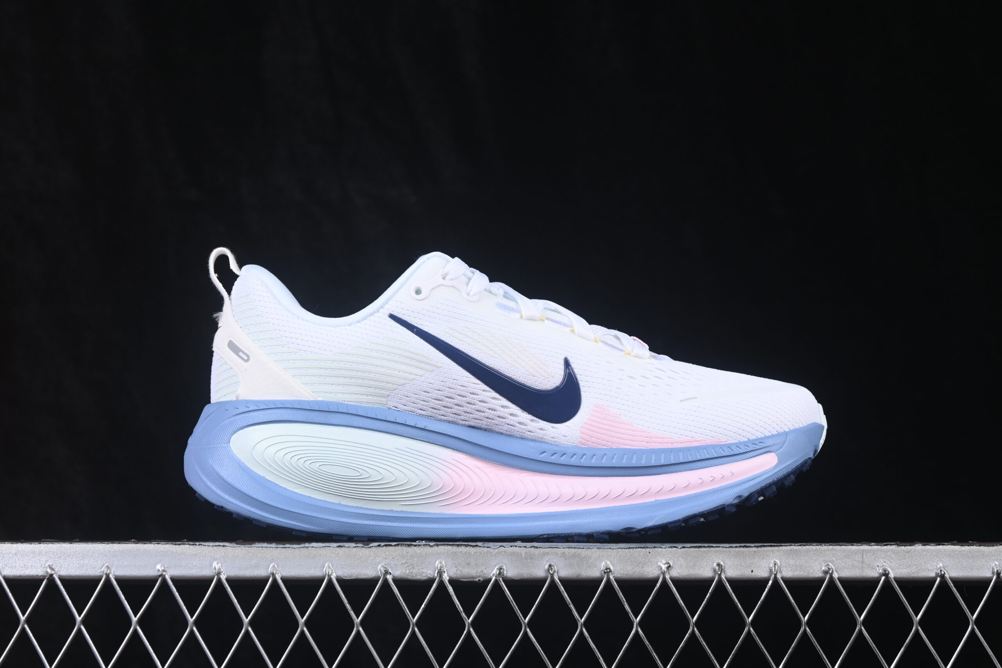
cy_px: 334
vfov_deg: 18.2
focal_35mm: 75
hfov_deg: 27.0
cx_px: 501
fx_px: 2087
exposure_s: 1/80
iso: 160
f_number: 8
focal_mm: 50
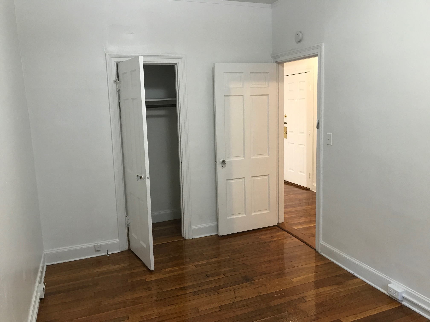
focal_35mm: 28
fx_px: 348
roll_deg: +1.4
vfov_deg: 49.7
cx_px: 215
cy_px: 161
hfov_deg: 63.4
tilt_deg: -8.8
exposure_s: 1/17
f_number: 1.8
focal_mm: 3.99
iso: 40
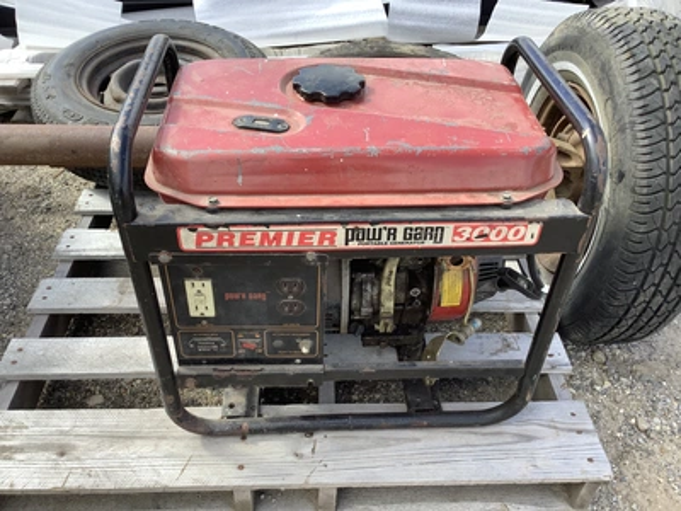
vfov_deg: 45.4
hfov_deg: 58.4
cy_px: 256
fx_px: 610
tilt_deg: -38.8
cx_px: 340
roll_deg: -0.5
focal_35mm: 31
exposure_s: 1/327
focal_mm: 3.3
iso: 25
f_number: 2.4
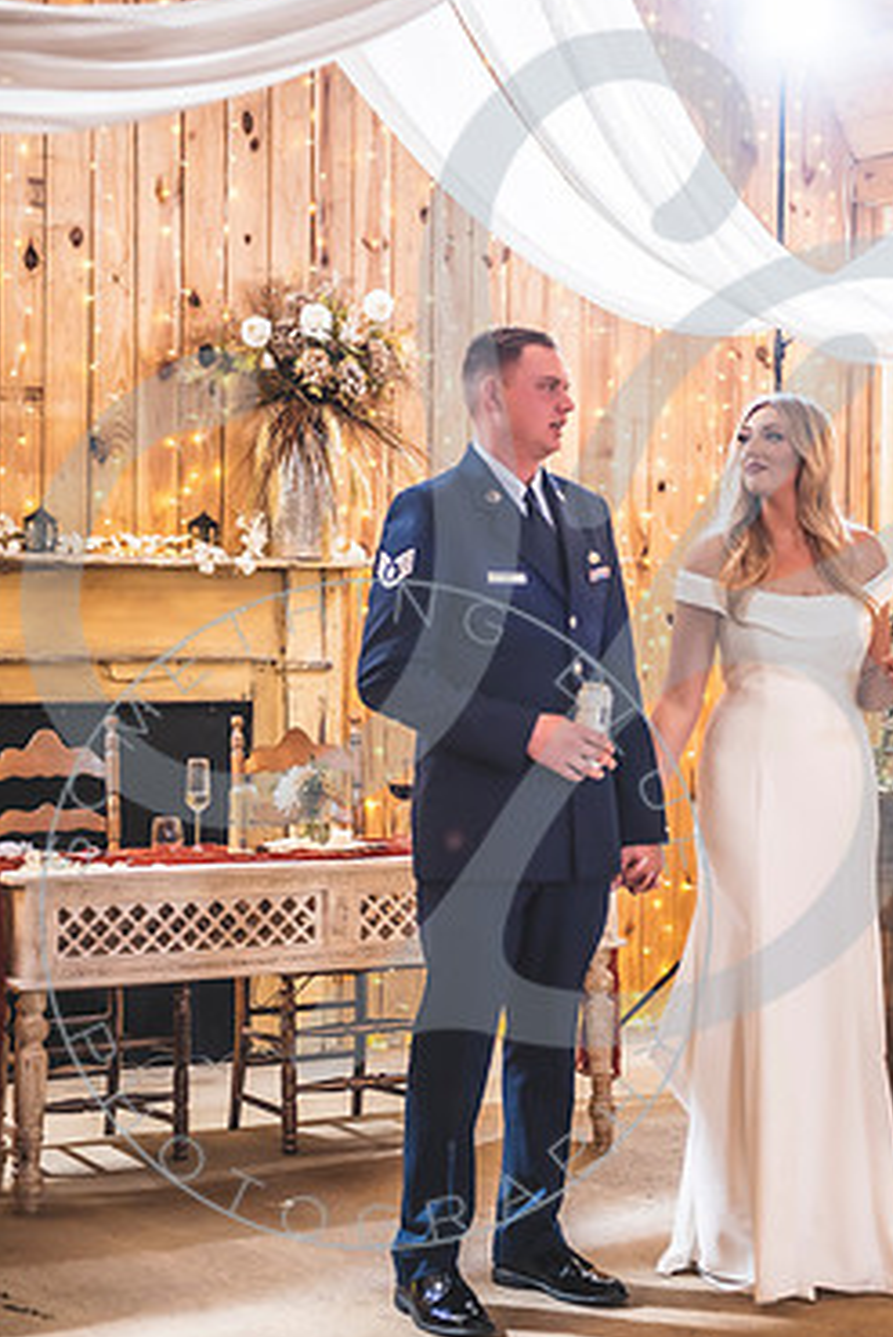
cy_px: 640
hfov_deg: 18.7
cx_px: 539
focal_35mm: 73
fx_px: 2713
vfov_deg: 27.7
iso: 500
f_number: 2.8
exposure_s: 1/125
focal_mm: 60
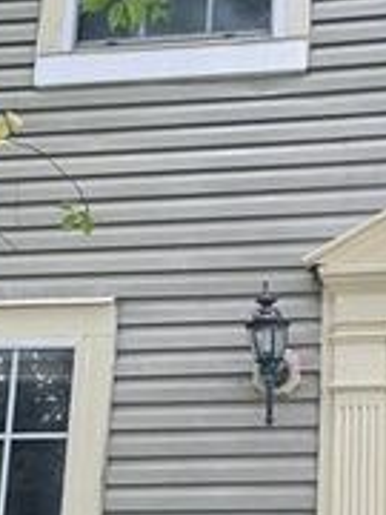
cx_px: 352
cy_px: 445
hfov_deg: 17.1
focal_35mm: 85
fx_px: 1264
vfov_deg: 22.6
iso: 500
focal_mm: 6.3
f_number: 1.7
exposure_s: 1/120
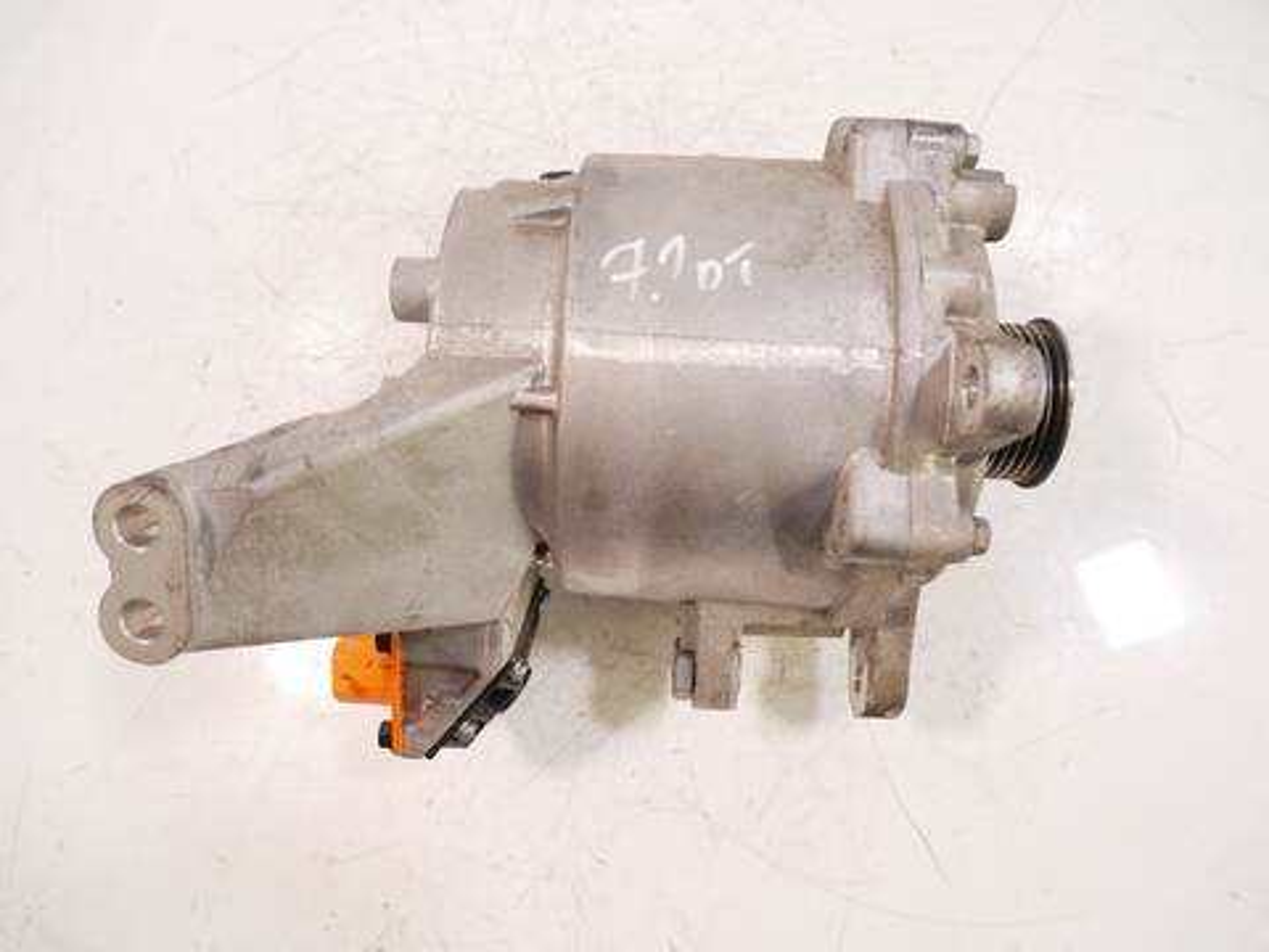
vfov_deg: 56.8
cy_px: 476
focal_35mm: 24
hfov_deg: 71.6
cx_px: 634
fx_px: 880
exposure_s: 1/60
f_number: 3.5
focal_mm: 12
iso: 640
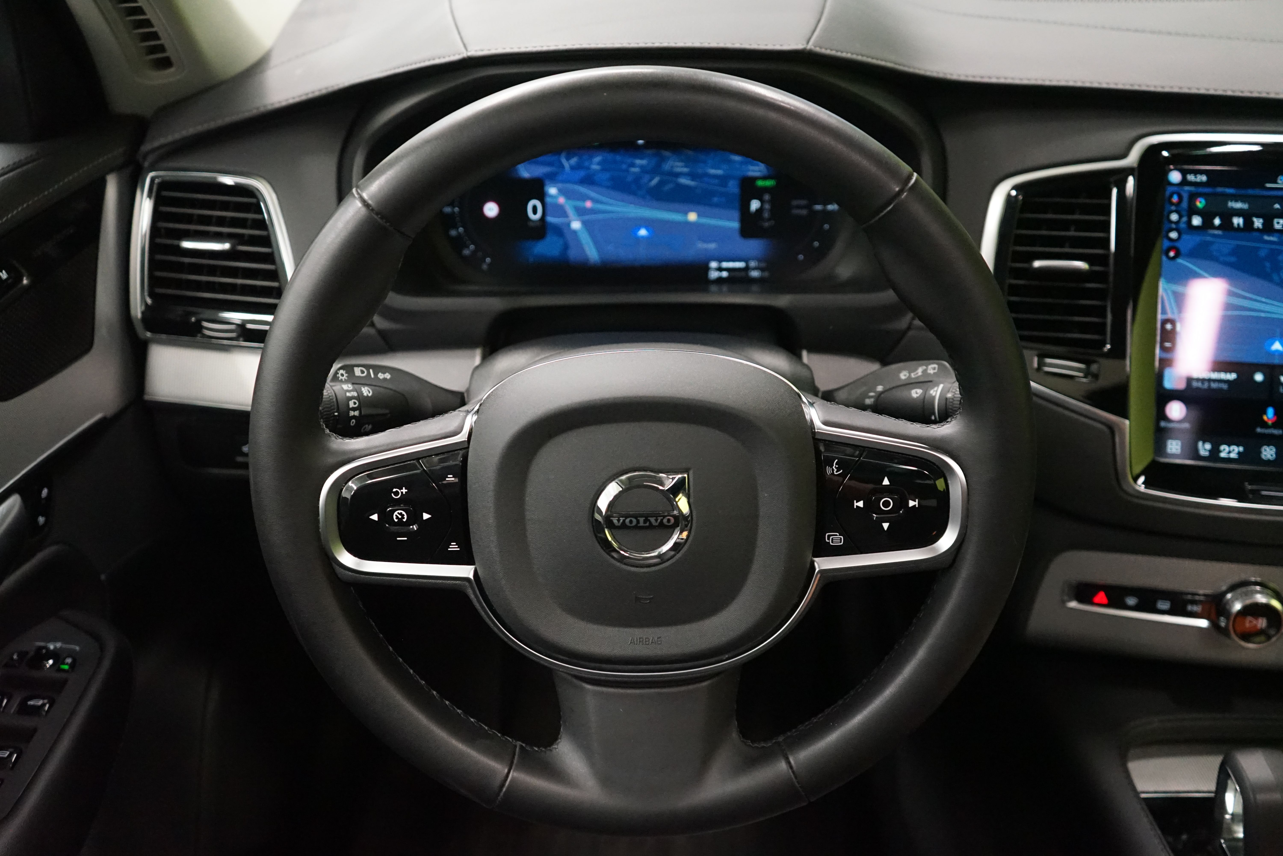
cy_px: 428
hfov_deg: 57.2
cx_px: 642
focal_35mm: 33
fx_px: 1176
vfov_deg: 40.0
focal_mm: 33
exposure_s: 1/60
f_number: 4
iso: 6400
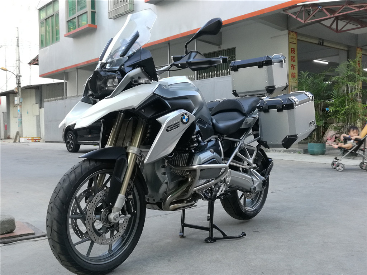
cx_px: 184
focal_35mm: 36
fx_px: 382
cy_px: 138
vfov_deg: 39.7
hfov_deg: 51.4
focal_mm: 4.04
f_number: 2
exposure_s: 1/50
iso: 80
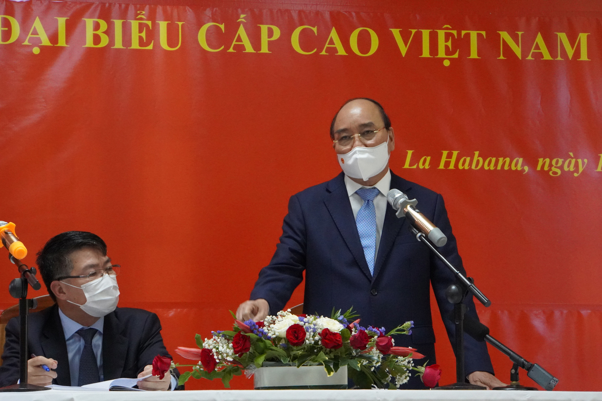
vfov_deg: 12.0
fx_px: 1906
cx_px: 301
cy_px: 200
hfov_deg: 17.9
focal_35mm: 114
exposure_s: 1/125
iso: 6400
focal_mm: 76
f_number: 6.3
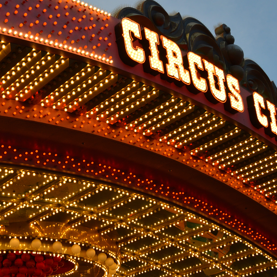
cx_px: 91
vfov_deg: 32.9
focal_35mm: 52
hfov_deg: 32.6
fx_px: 469
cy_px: 156
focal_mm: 23
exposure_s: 1/125
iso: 320
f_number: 5.6
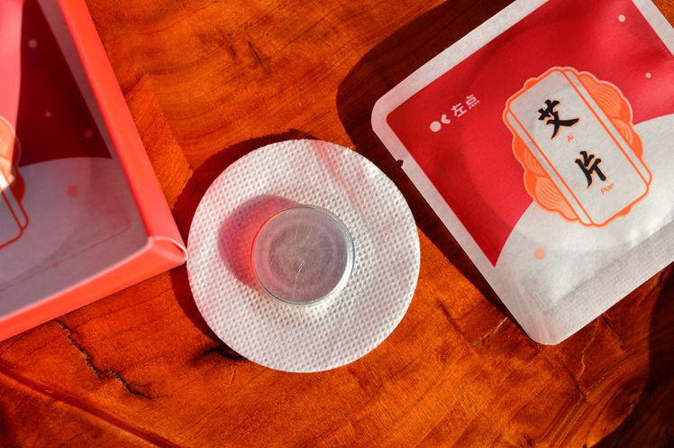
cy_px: 224
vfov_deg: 21.5
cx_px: 337
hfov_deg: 31.9
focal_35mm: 63
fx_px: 1178
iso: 100
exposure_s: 1/400
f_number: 5
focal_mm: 42
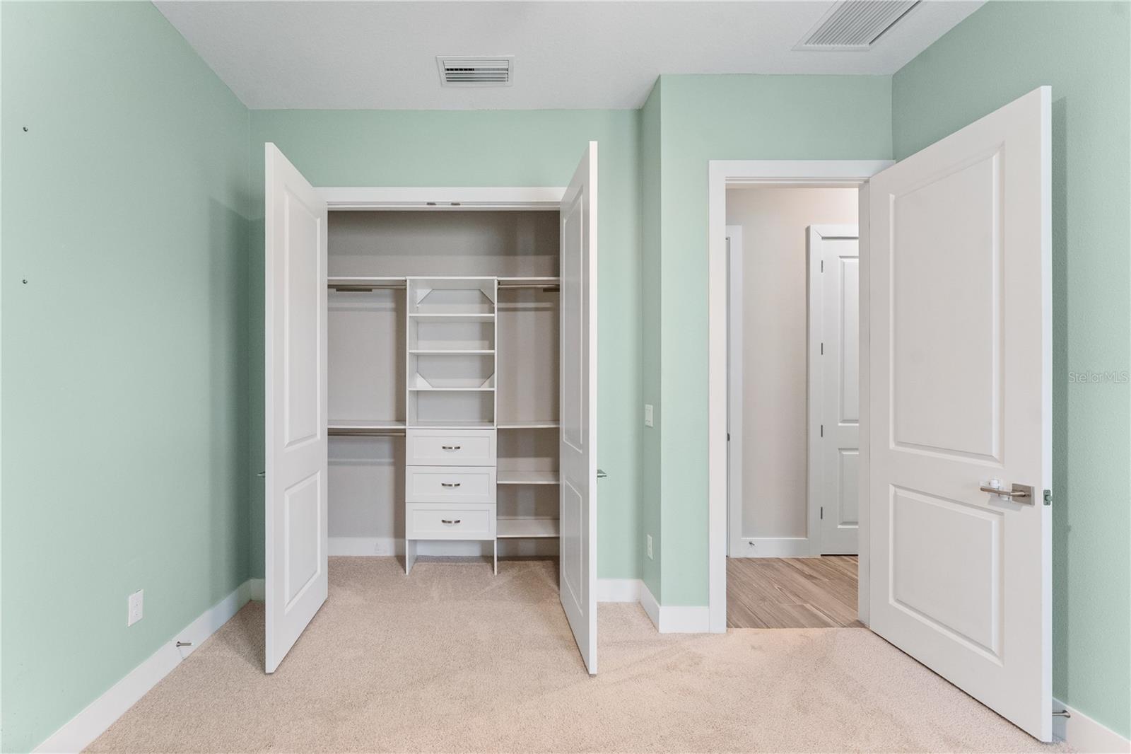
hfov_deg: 104.3
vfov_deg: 81.2
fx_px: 440
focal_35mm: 14
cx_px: 566
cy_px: 377
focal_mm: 14
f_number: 8
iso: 3200
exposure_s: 1/25
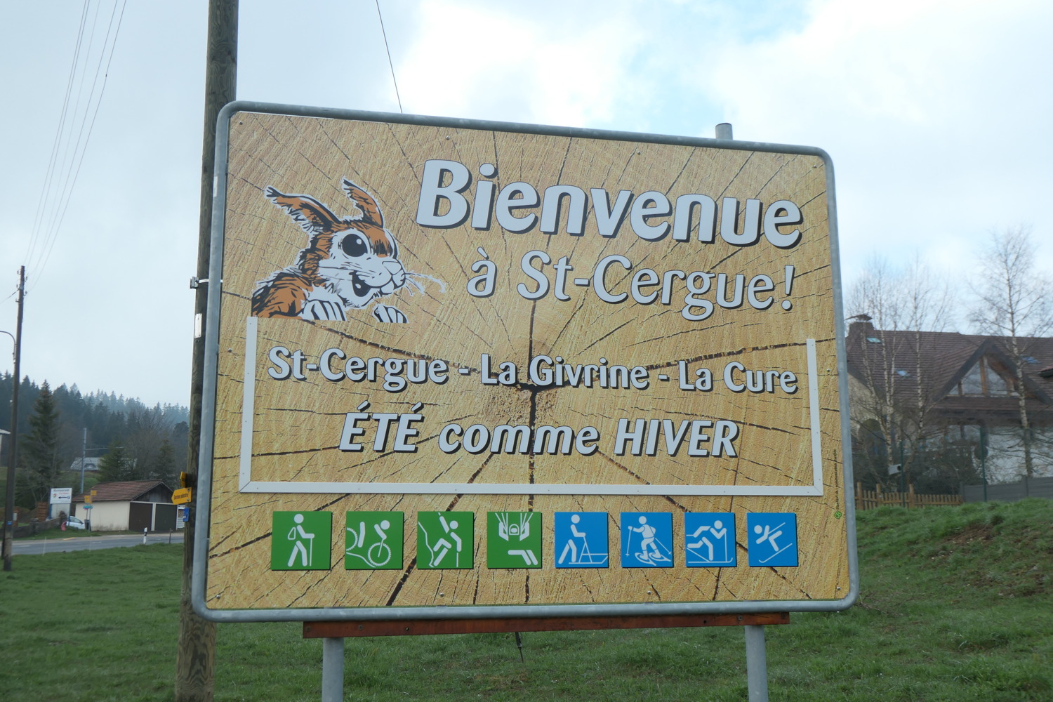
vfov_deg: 36.9
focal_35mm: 36
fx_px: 1053
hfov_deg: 53.1
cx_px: 526
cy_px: 351
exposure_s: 1/640
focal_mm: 13.1
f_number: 3.7
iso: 200
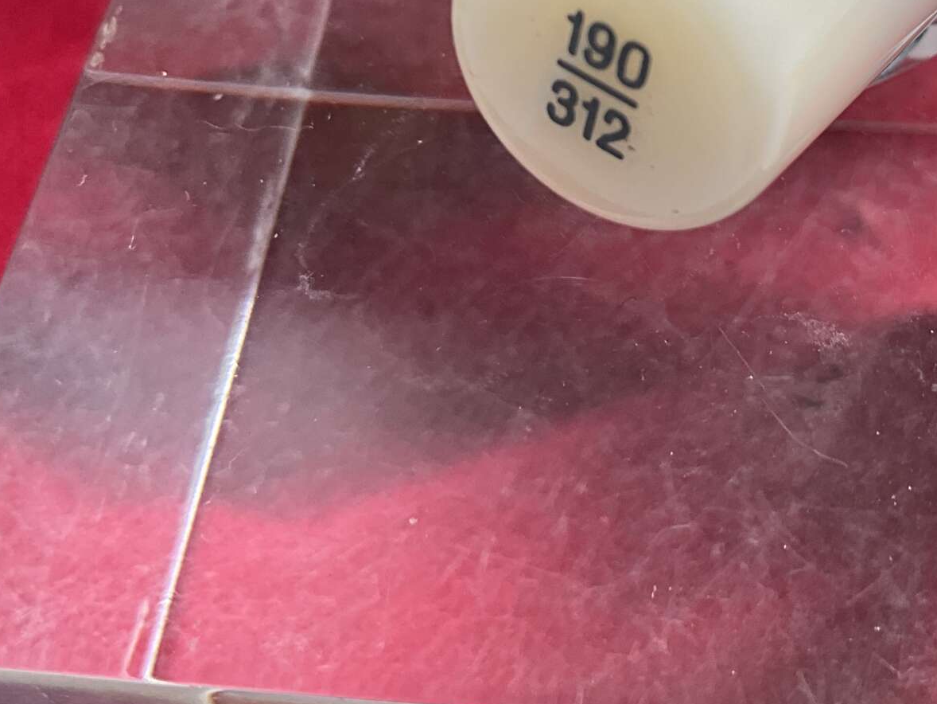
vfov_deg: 22.5
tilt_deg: -54.7
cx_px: 830
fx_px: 1706
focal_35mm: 63
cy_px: 22
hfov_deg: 29.5
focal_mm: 3
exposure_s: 1/122
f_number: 1.8
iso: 40
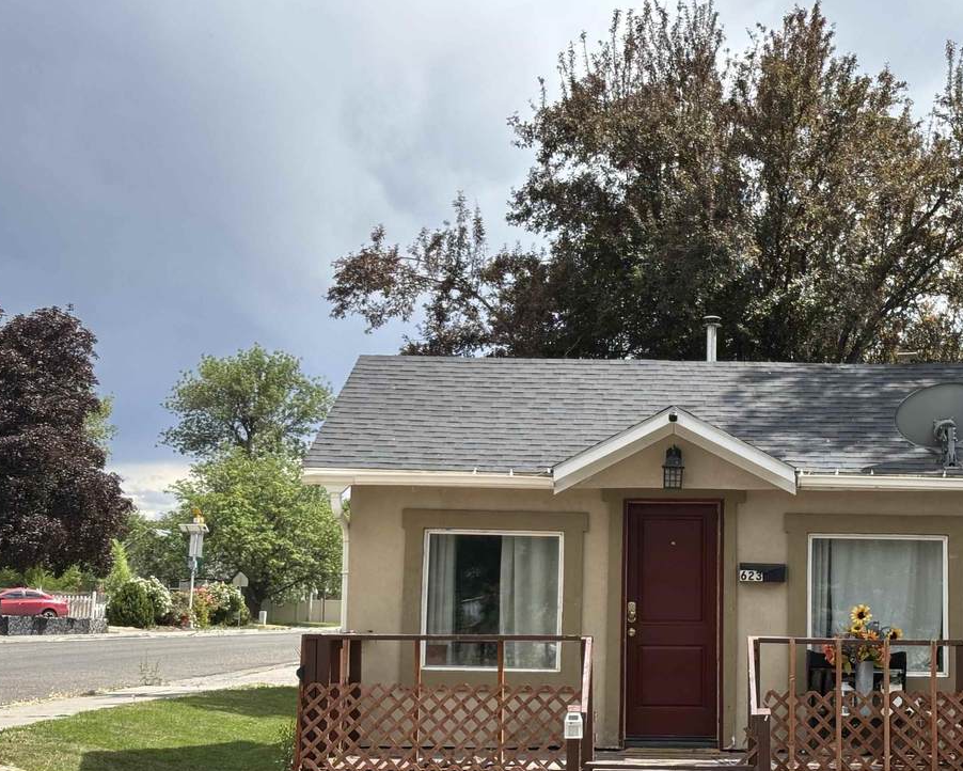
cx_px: 651
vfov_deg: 21.3
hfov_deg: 26.2
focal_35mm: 72
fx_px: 2053
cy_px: 441
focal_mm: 5.96
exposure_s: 1/1751
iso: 32
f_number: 1.6
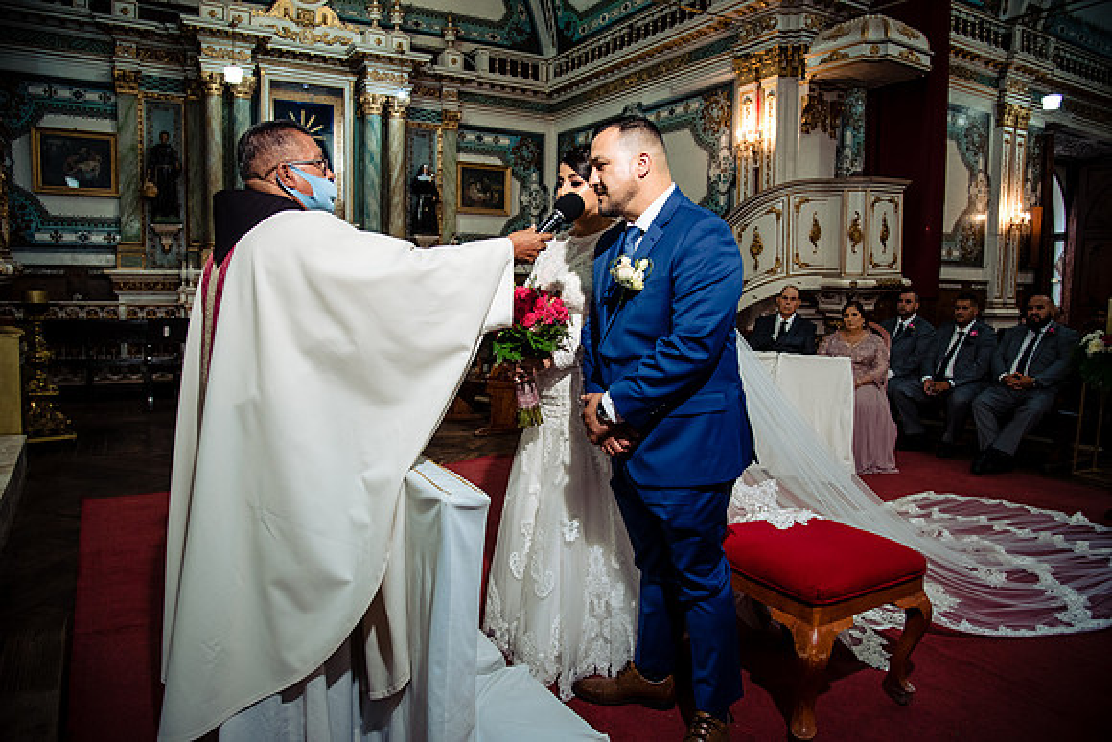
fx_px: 741
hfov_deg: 73.7
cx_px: 556
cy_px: 371
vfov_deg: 53.2
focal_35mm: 24
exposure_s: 1/125
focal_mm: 24
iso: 2000
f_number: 5
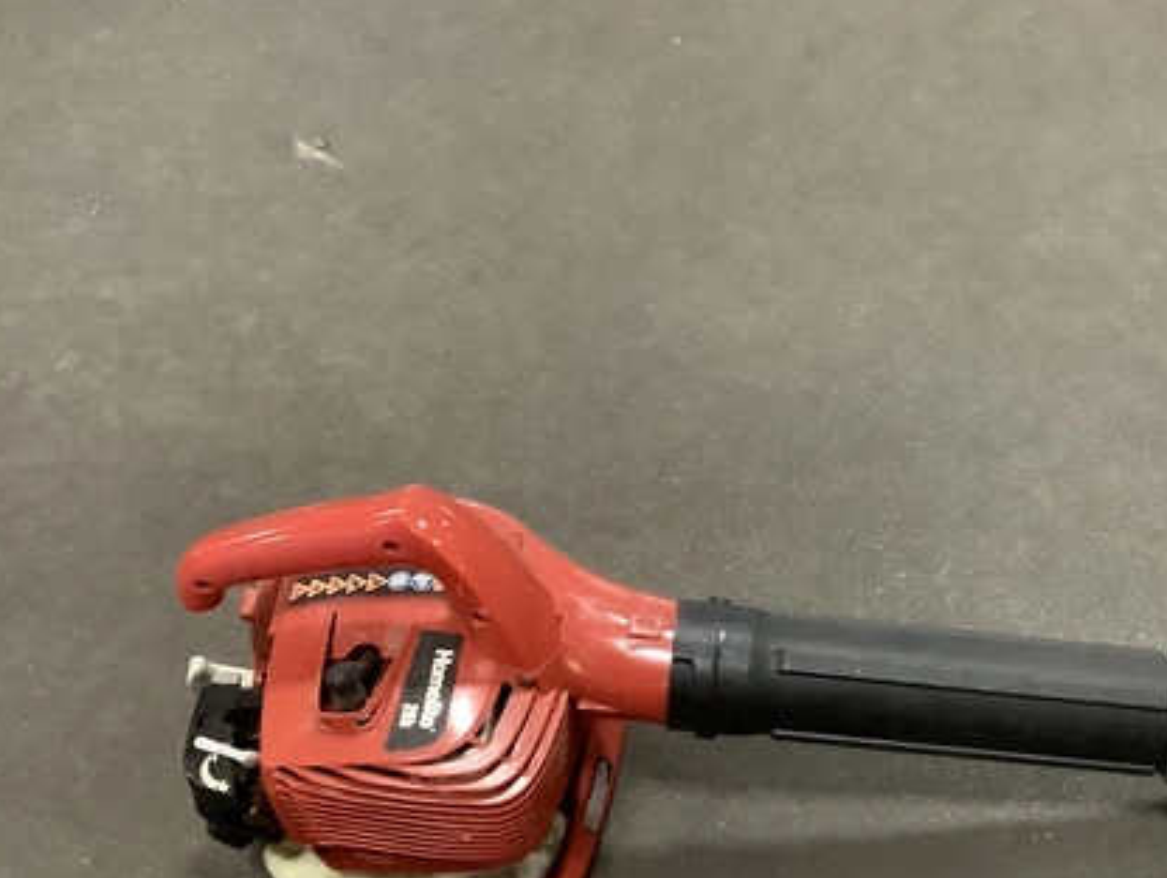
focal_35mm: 56
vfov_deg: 25.9
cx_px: 948
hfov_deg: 33.3
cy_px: 646
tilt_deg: -52.4
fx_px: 1890
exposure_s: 1/30
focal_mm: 3.3
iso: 500
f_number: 2.4
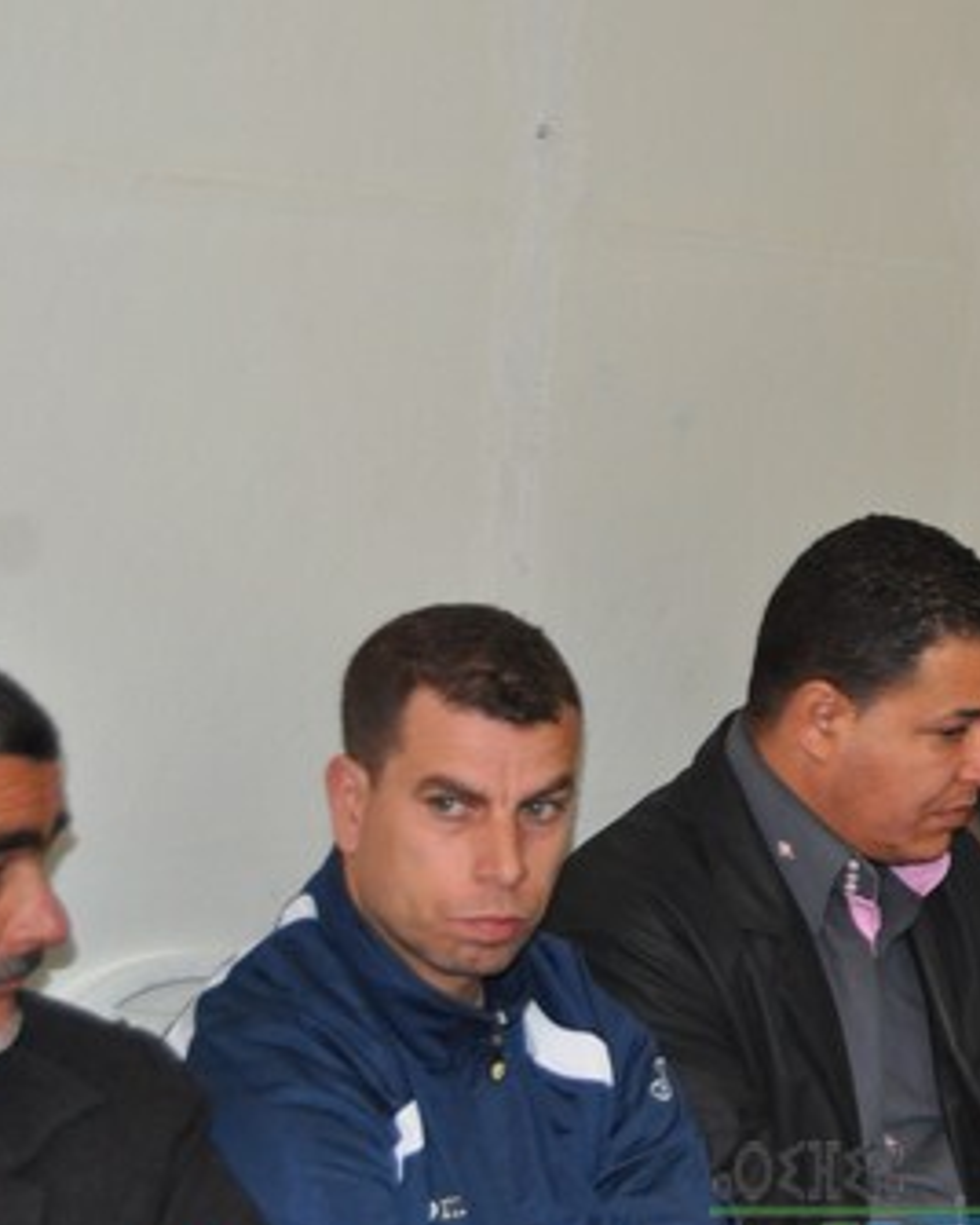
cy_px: 653
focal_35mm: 86
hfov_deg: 17.5
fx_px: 3118
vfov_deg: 22.2
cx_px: 943
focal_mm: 32
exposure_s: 1/60
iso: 800
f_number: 4.5
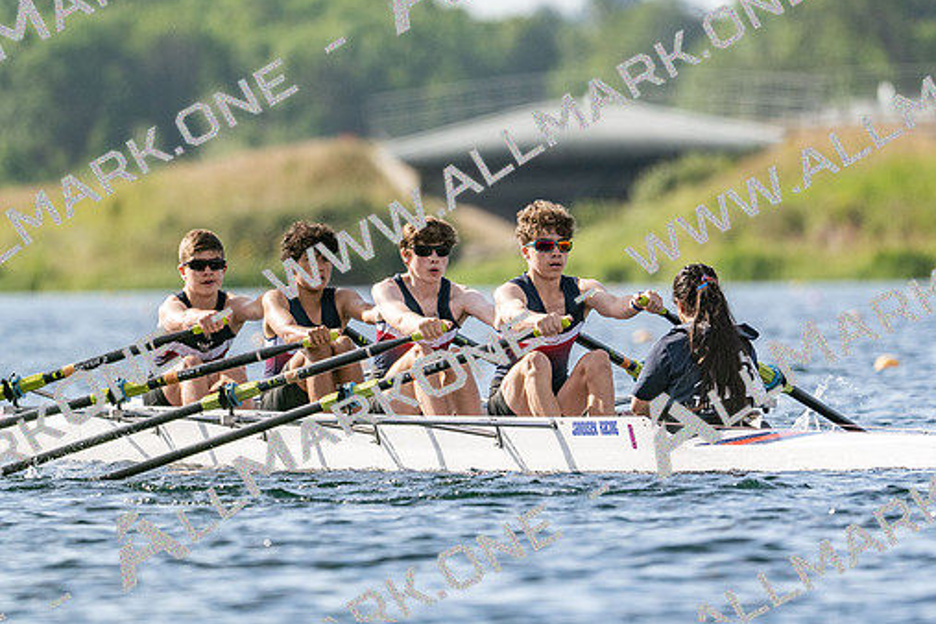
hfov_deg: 3.0
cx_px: 491
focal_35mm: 687
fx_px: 17861
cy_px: 306
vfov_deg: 2.0
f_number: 4.5
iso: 400
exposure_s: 1/2500
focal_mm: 400
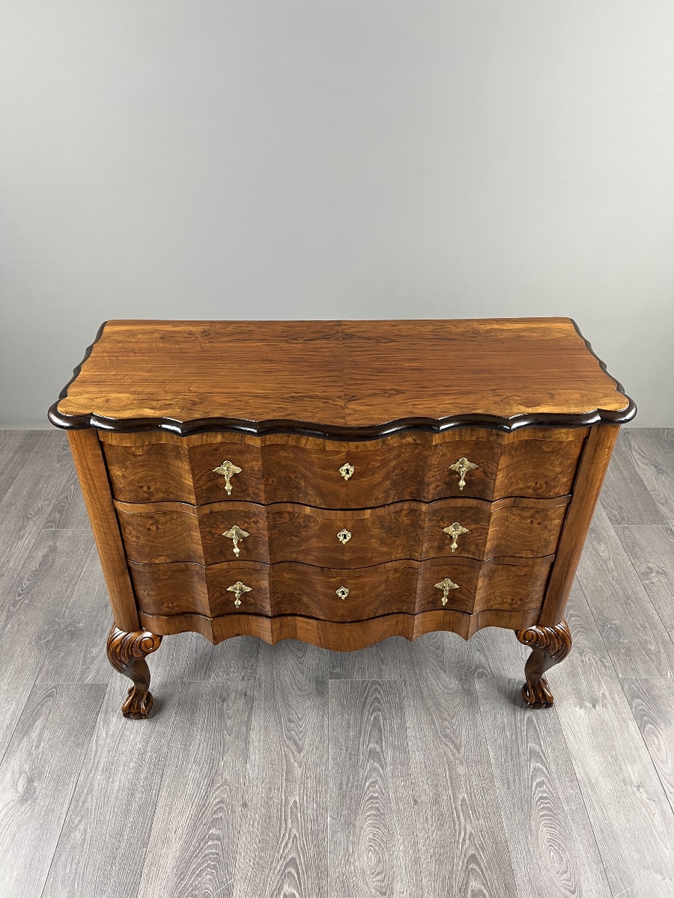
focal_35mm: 26
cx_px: 337
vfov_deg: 67.3
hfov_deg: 53.1
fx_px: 675
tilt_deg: -34.7
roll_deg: -0.5
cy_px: 449
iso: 125
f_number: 1.5
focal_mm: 5.7
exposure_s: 1/50
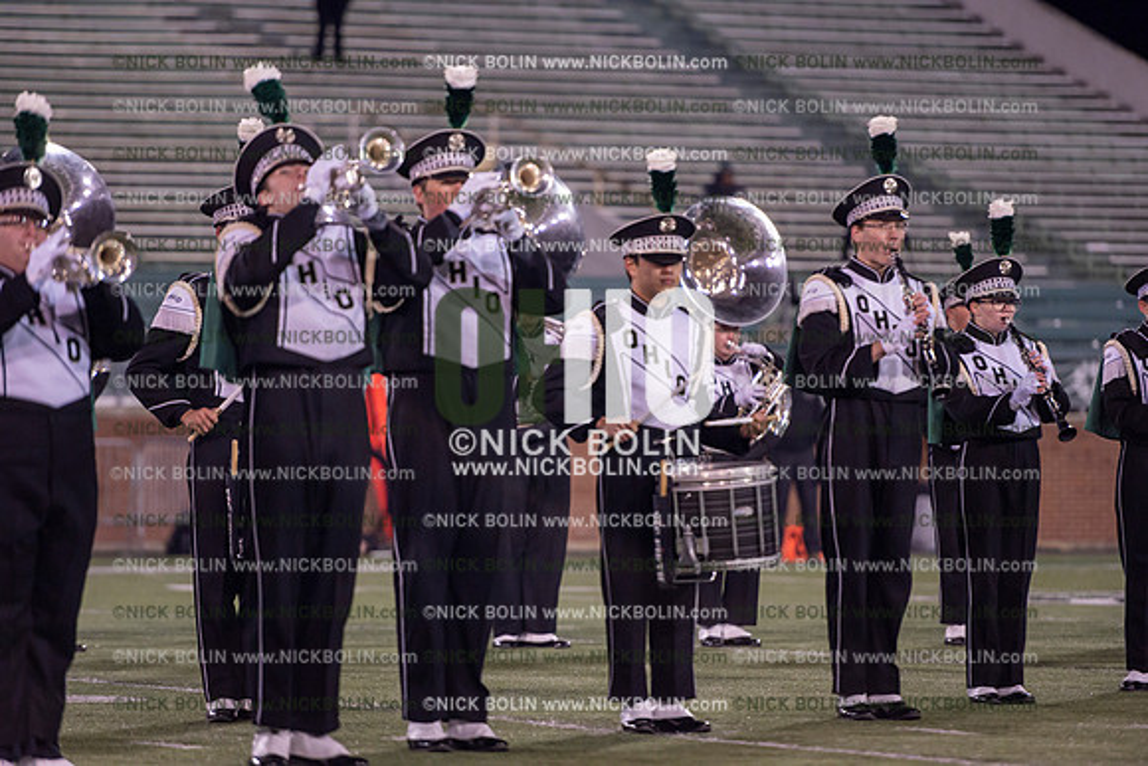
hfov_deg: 10.3
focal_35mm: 200
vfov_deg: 6.9
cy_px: 383
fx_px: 6379
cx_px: 574
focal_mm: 200
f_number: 2.8
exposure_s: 1/1250
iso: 2500
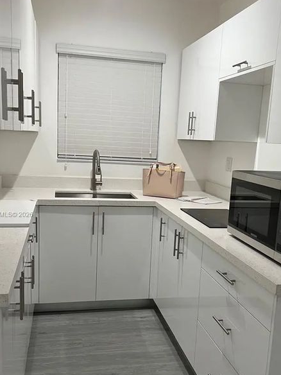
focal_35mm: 38
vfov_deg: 48.8
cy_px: 215
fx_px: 411
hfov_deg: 37.7
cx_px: 153
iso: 80
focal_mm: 5.7
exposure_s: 1/60
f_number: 1.5
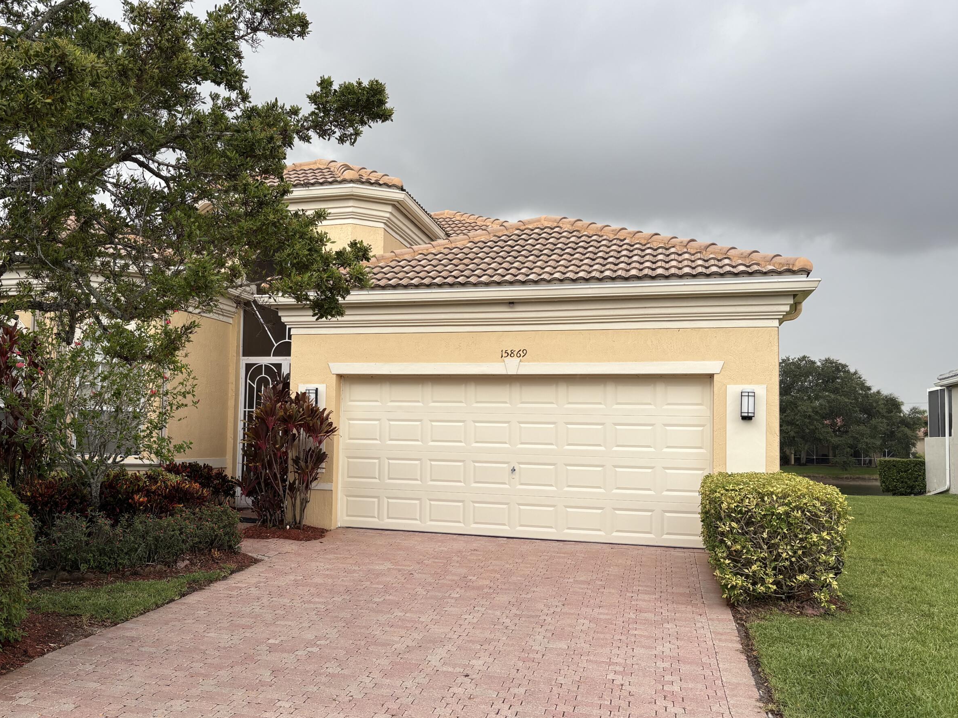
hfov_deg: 54.8
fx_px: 913
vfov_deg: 42.9
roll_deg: -1.6
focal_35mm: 33
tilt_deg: +3.8
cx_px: 364
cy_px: 376
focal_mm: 5.96
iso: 50
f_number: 1.6
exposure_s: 1/629
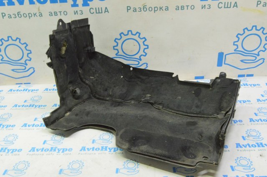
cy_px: 88
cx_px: 134
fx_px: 267
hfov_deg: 53.2
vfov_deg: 36.8
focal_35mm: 36
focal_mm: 24
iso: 6400
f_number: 20
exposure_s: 1/20
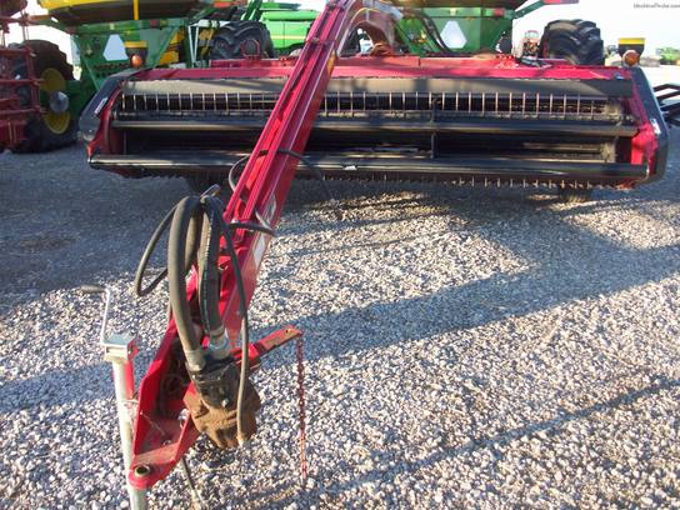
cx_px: 340
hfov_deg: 54.0
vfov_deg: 41.8
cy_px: 255
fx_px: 668
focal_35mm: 34
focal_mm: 5.7
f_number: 2.8
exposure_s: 1/156
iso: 64
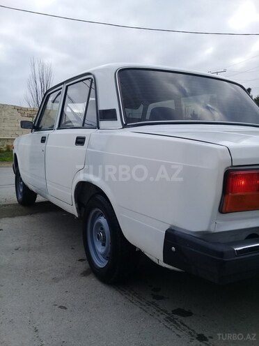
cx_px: 130
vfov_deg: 58.4
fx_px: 309
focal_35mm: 31
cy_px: 173
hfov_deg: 45.4
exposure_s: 1/436
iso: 50
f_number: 2.2
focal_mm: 3.3
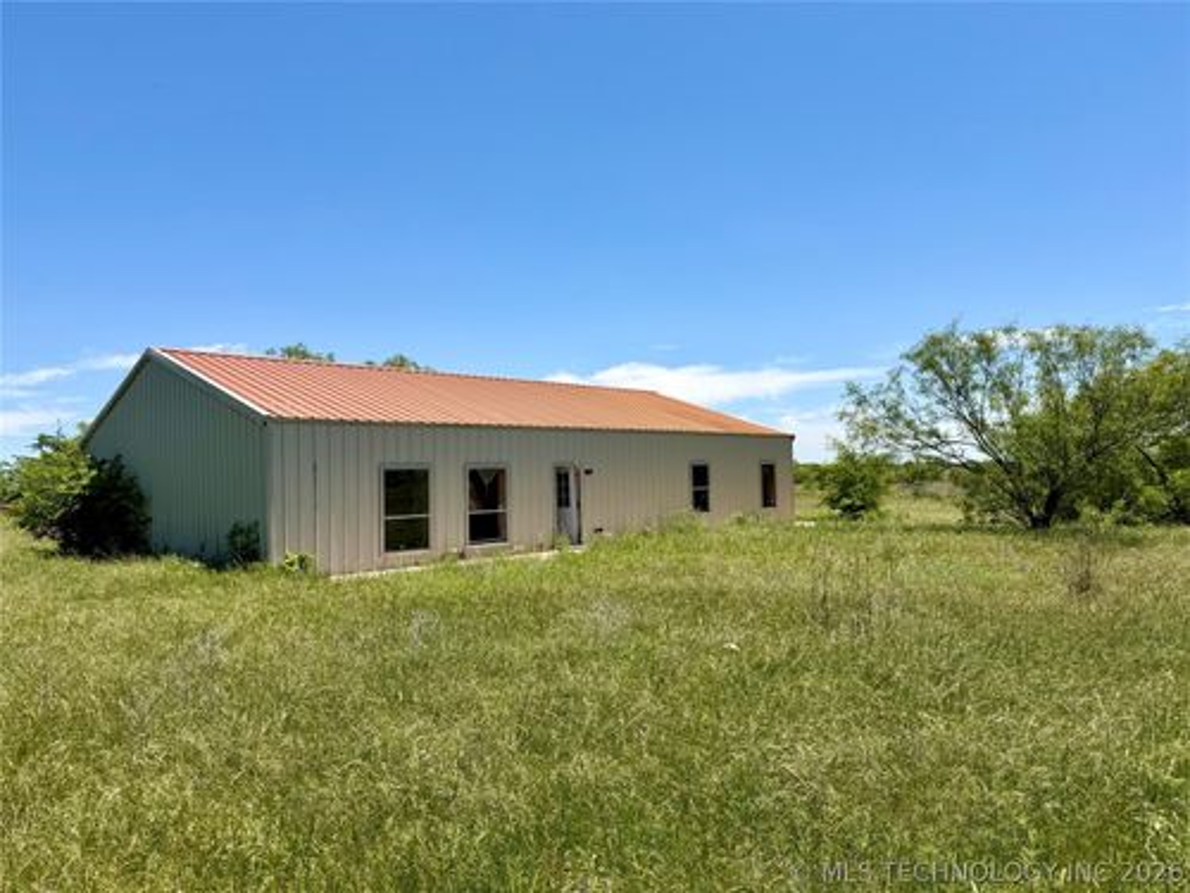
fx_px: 825
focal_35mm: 24
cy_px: 446
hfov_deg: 71.6
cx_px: 595
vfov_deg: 56.8
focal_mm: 6.76
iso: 80
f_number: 1.78
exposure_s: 1/5319
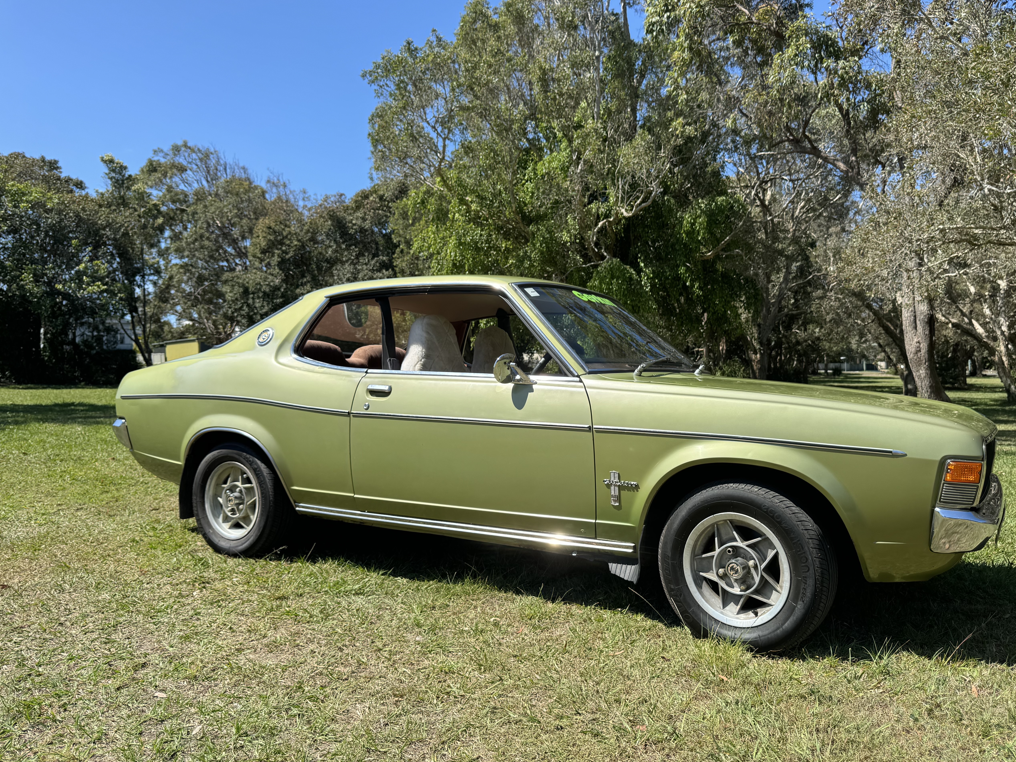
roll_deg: +1.7
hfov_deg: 65.1
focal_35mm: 27
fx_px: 792
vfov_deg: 51.3
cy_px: 368
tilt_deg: +0.6
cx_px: 565
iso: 80
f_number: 1.78
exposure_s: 1/1637
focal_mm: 6.76
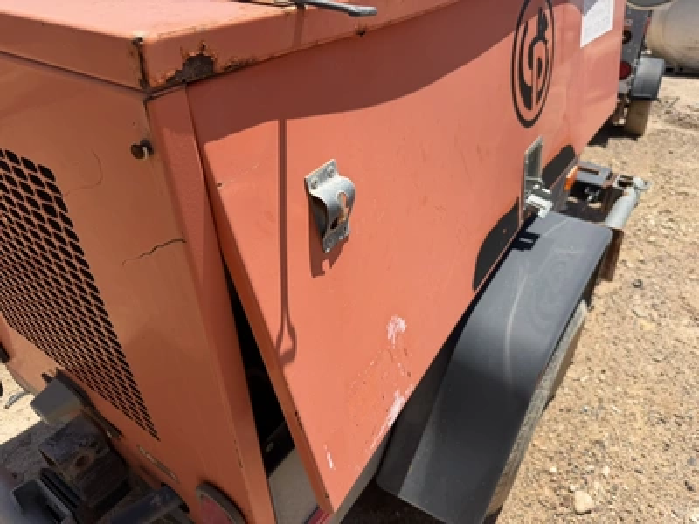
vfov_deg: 56.8
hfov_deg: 71.6
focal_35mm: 24
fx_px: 485
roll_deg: -2.1
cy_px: 262
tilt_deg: -28.2
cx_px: 350
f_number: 1.78
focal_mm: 6.76
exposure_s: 1/4975
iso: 80
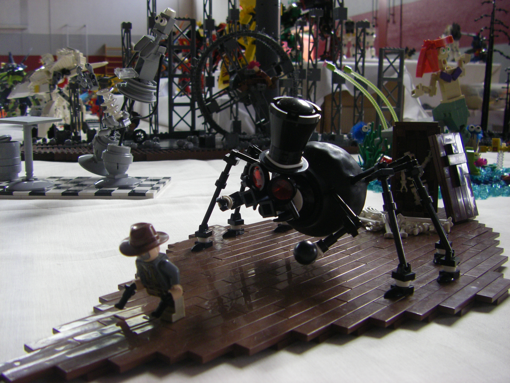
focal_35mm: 38
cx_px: 255
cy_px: 192
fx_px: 560
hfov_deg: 49.0
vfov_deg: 37.7
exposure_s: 1/50
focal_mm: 6.3
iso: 200
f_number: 3.5
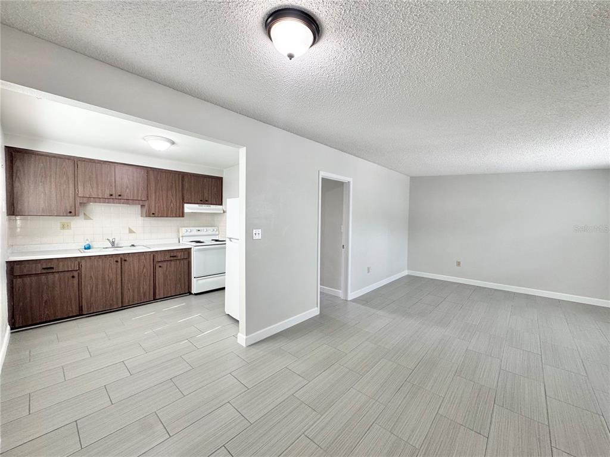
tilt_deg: -2.0
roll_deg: -0.9
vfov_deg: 85.7
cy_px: 228
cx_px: 305
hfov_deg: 102.1
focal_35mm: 14
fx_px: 247
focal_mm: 2.22
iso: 200
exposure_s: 1/120
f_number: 2.2
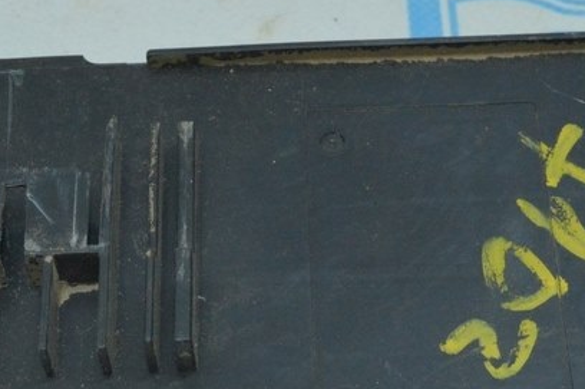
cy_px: 420
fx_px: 1591
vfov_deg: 13.7
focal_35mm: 98
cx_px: 310
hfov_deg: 20.8
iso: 2800
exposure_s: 1/60
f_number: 16
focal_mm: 26
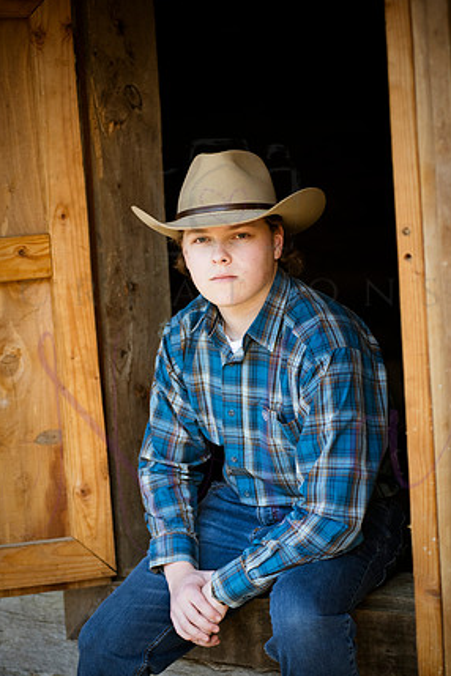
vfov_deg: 24.2
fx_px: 1578
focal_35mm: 84
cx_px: 230
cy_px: 348
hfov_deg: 16.3
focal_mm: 80
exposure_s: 1/250
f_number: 4
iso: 800
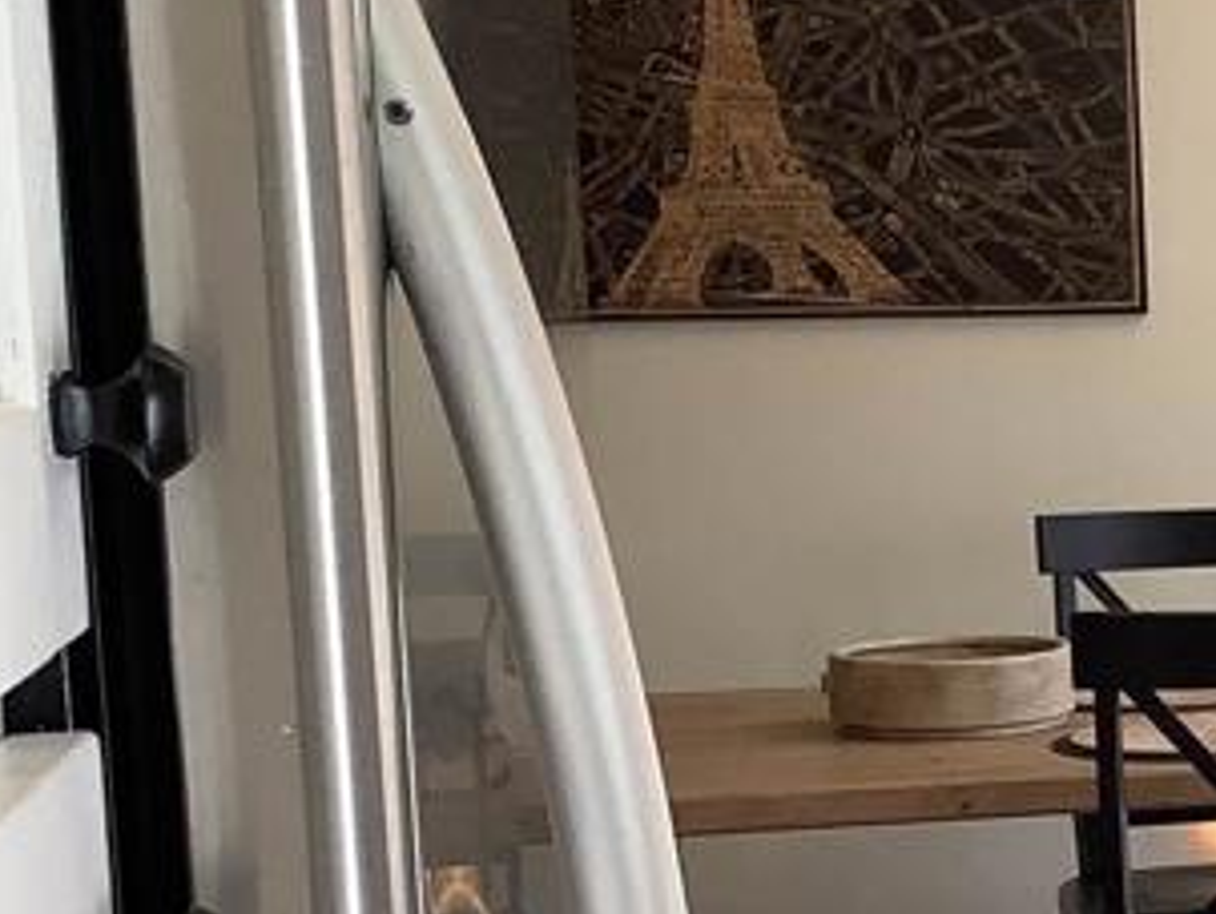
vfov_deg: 14.1
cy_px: 660
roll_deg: +1.1
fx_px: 3691
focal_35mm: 105
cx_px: 2025
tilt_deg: -7.5
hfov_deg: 16.4
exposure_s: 1/60
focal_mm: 3.3
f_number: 2.4
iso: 50
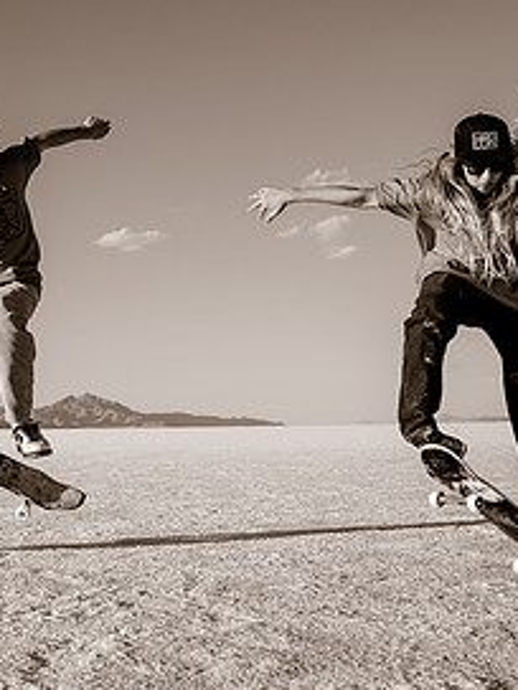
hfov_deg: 25.2
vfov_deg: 34.0
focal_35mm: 56
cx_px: 36
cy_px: 231
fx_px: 1117
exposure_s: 1/1600
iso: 200
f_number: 4
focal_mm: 24
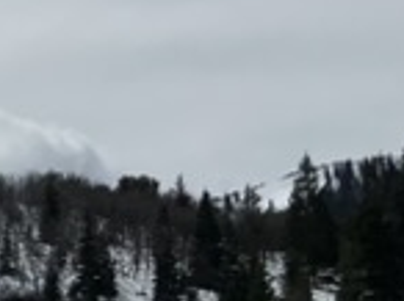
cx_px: -578
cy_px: 260
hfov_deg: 9.0
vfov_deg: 7.5
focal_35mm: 197
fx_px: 2295
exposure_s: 1/8130
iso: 32
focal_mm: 3.99
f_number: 1.8
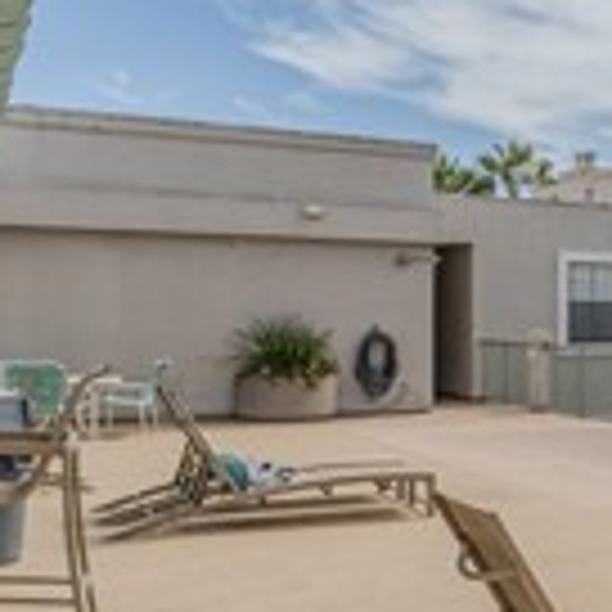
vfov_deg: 30.6
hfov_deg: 23.5
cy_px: 308
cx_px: 950
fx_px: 1120
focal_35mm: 56
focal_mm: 14
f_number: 16
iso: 800
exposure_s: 1/640
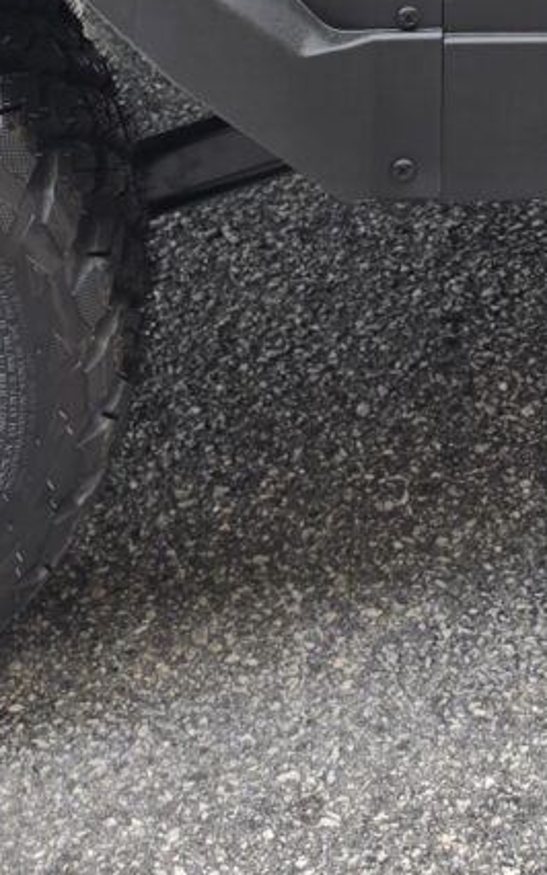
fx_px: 2625
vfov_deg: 15.8
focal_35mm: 110
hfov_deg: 11.5
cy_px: -748
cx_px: 736
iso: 25
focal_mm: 6.5
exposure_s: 1/359
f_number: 1.4
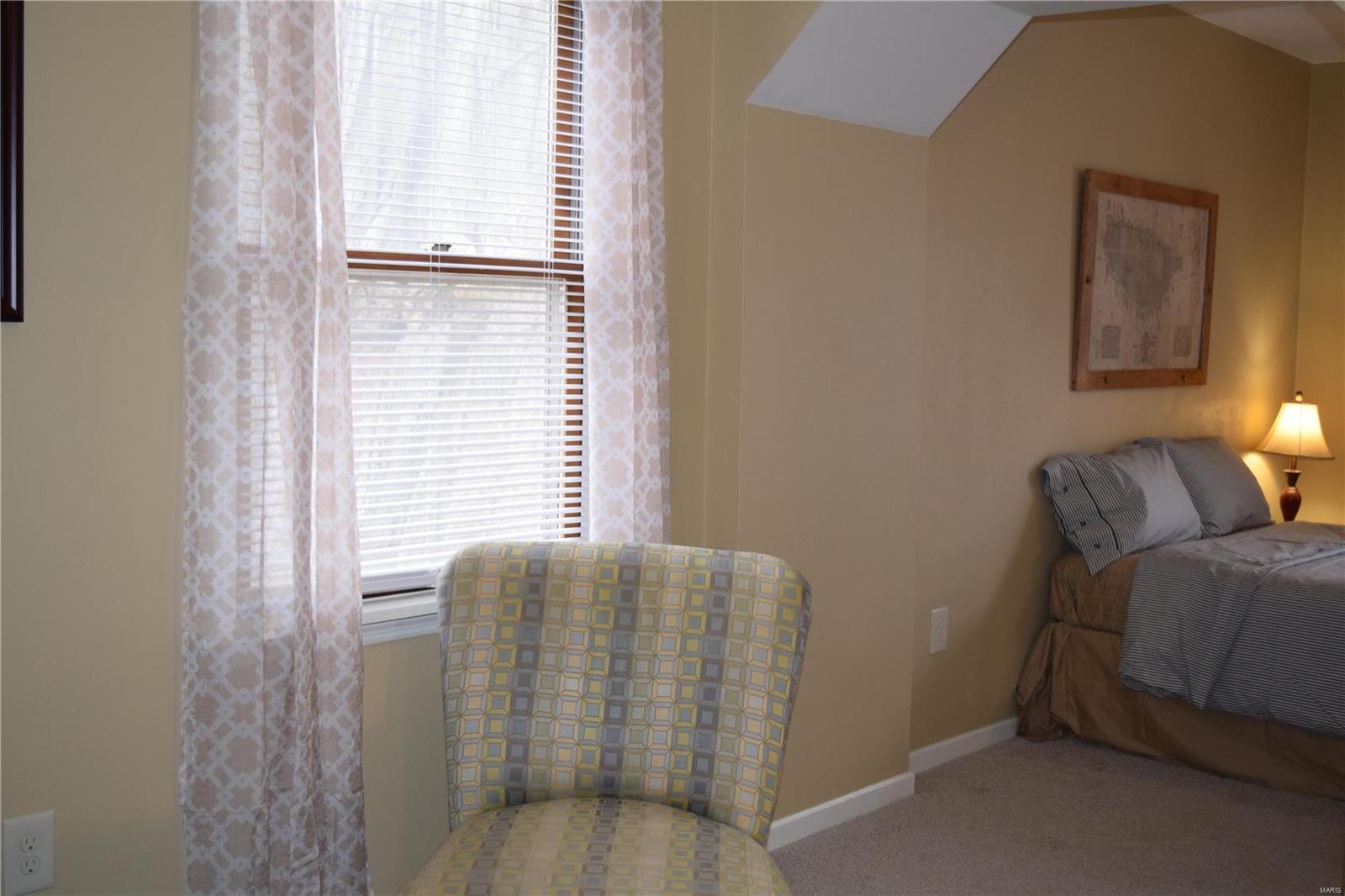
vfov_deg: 31.9
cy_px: 448
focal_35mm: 42
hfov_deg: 46.4
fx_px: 1569
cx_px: 672
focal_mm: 28
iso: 800
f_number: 5
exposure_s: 1/100
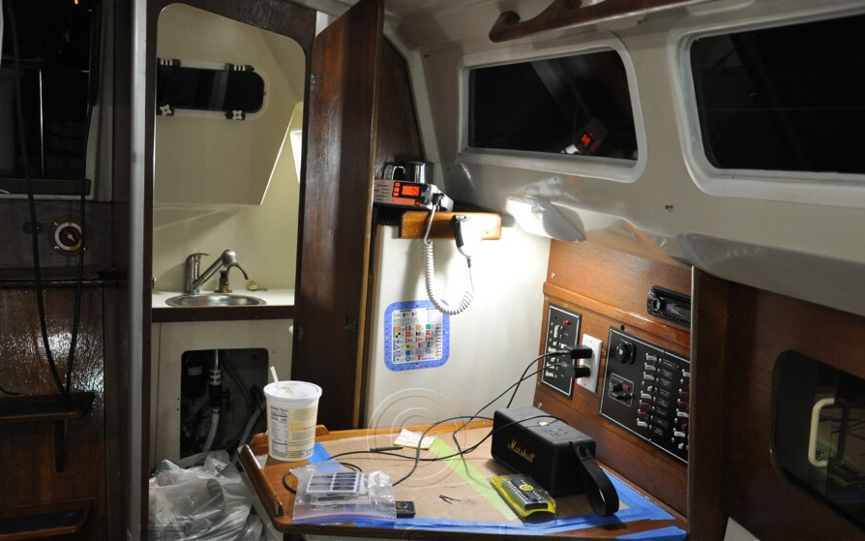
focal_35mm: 41
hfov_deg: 48.2
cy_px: 288
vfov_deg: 31.2
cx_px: 417
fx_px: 967
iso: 800
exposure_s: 1/50
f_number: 3.8
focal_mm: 24
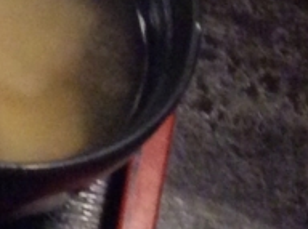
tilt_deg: -51.0
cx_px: -456
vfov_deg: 8.1
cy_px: -289
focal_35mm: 171
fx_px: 1518
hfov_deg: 10.0
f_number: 2.4
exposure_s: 1/20
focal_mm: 3.3
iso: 250
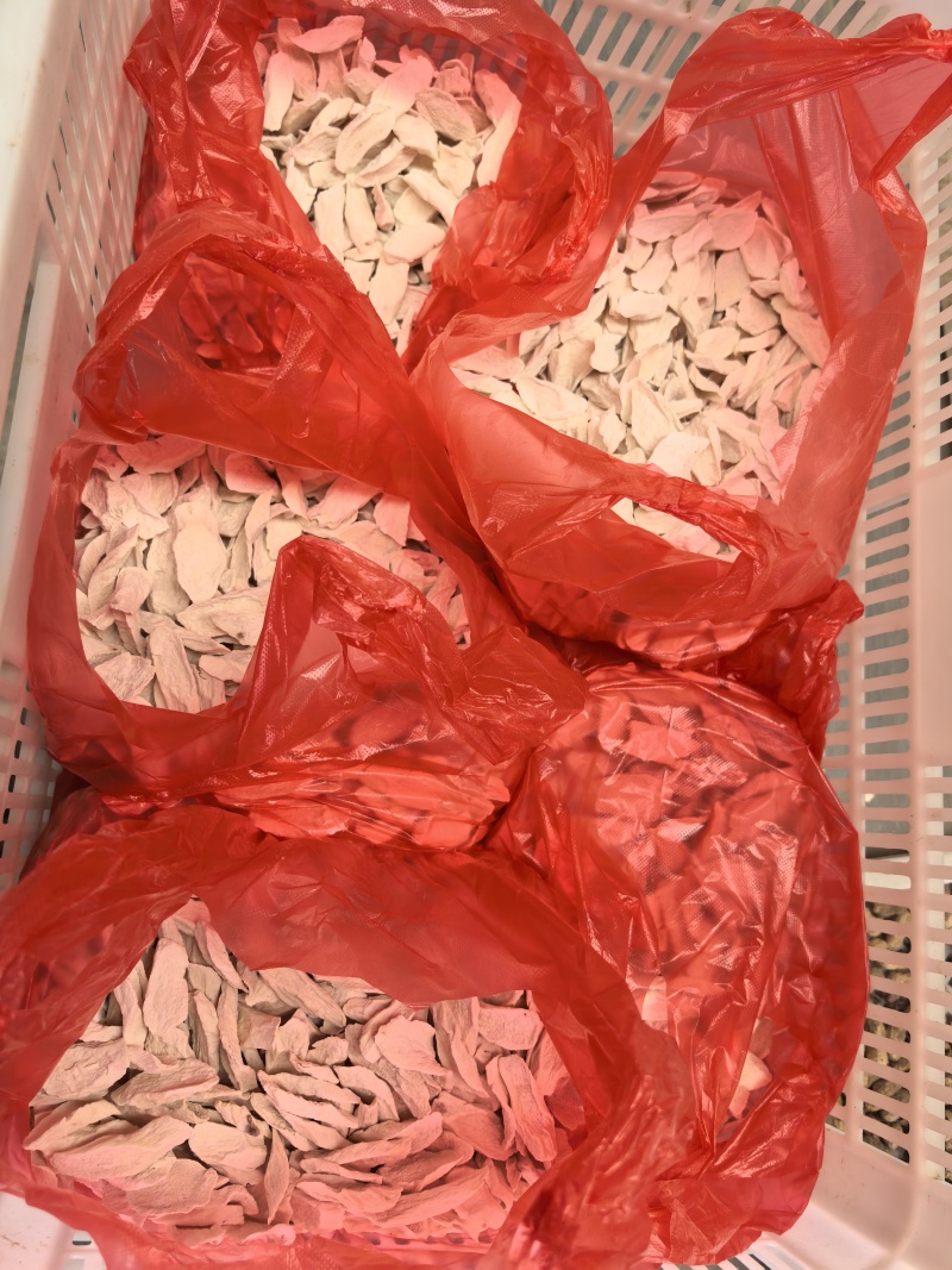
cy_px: 635
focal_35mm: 27
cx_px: 476
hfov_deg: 51.3
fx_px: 990
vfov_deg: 65.3
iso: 160
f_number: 2
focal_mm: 6.98
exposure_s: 1/100
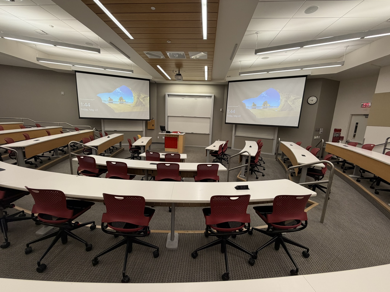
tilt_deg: -10.9
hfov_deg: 102.1
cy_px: 146
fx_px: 158
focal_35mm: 14
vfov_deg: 85.7
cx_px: 195
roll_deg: -2.2
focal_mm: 2.22
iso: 250
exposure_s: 1/120
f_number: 2.2
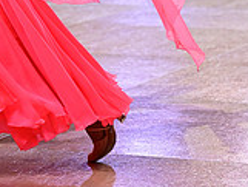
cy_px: -141
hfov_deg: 8.1
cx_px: -15
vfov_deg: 6.0
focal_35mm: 242
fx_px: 1735
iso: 2000
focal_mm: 70
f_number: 2.8
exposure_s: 1/800
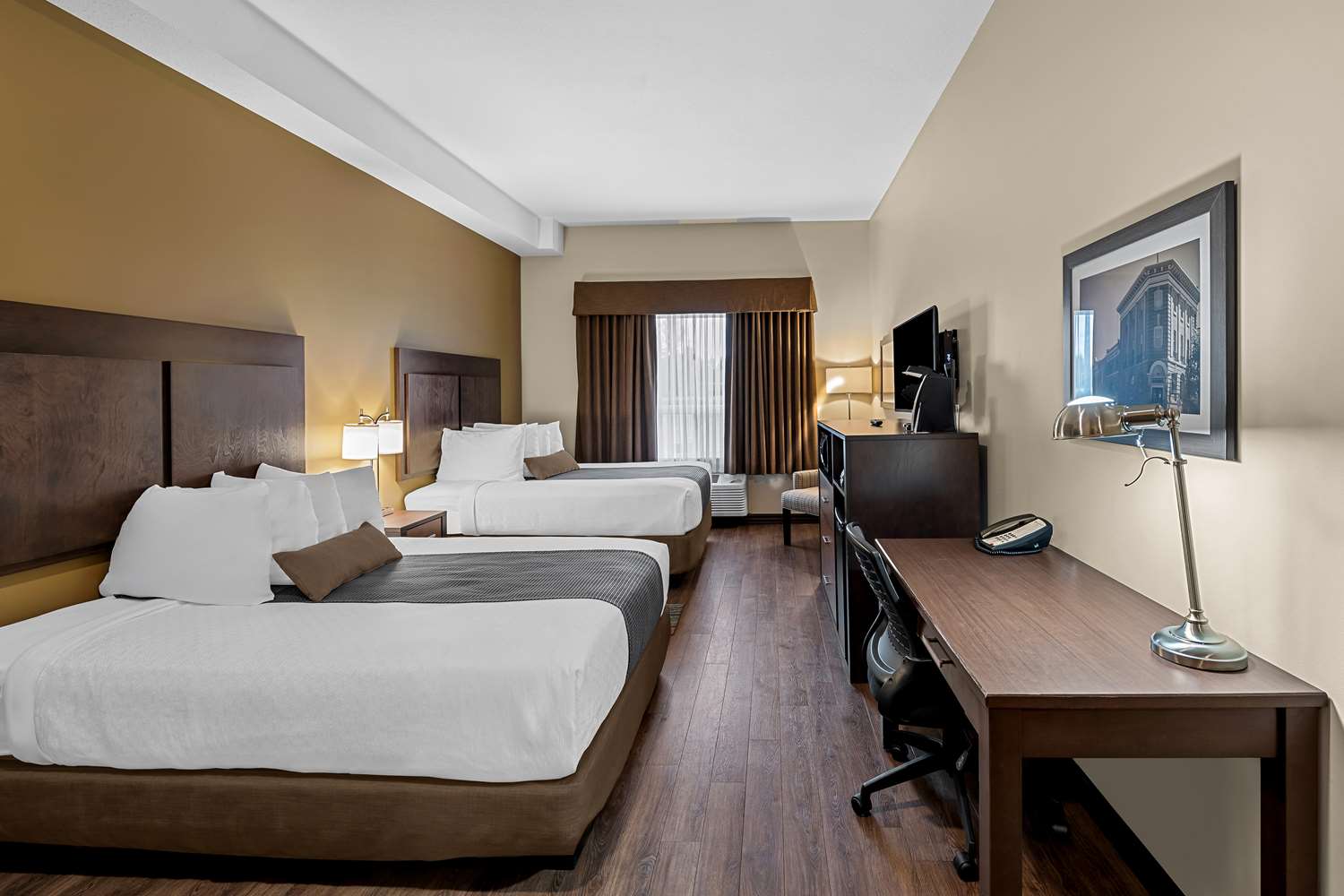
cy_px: 448
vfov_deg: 81.2
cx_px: 672
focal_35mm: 14
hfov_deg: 104.3
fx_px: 523
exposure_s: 3.2
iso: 100
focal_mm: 14
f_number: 7.1
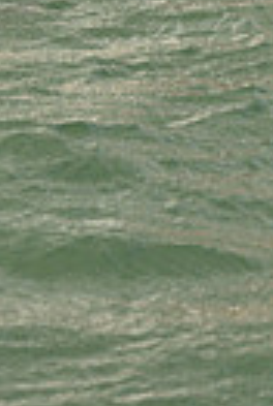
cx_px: 200
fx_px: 5001
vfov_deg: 4.6
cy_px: -465
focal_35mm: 442
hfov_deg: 3.1
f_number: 10
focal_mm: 100
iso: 320
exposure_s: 1/800
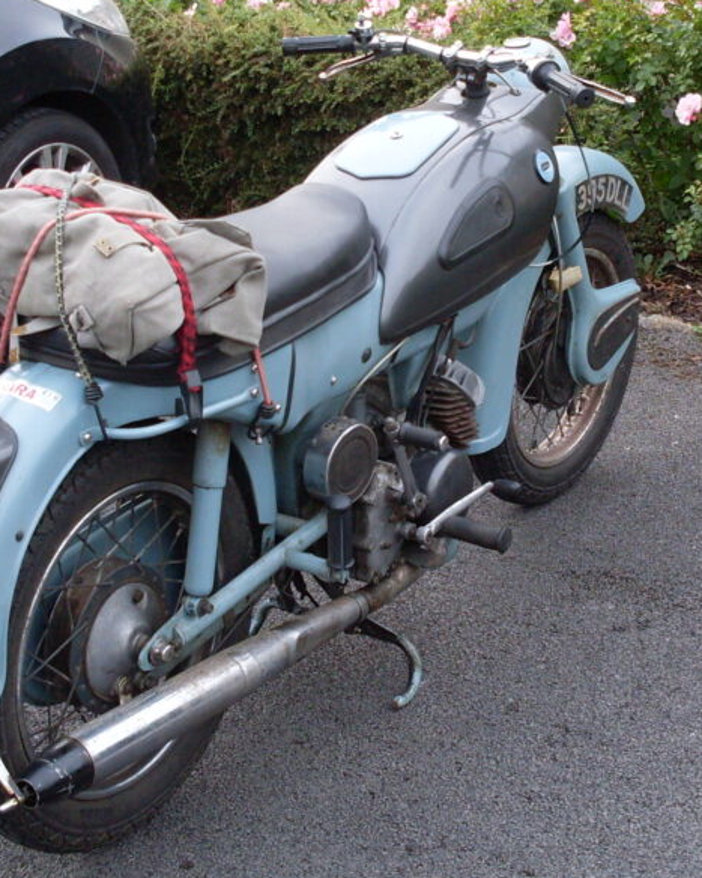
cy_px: 362
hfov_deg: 23.4
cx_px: 428
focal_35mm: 65
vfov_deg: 29.1
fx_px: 1689
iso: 100
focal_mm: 6.3
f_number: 2.8
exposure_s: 1/60
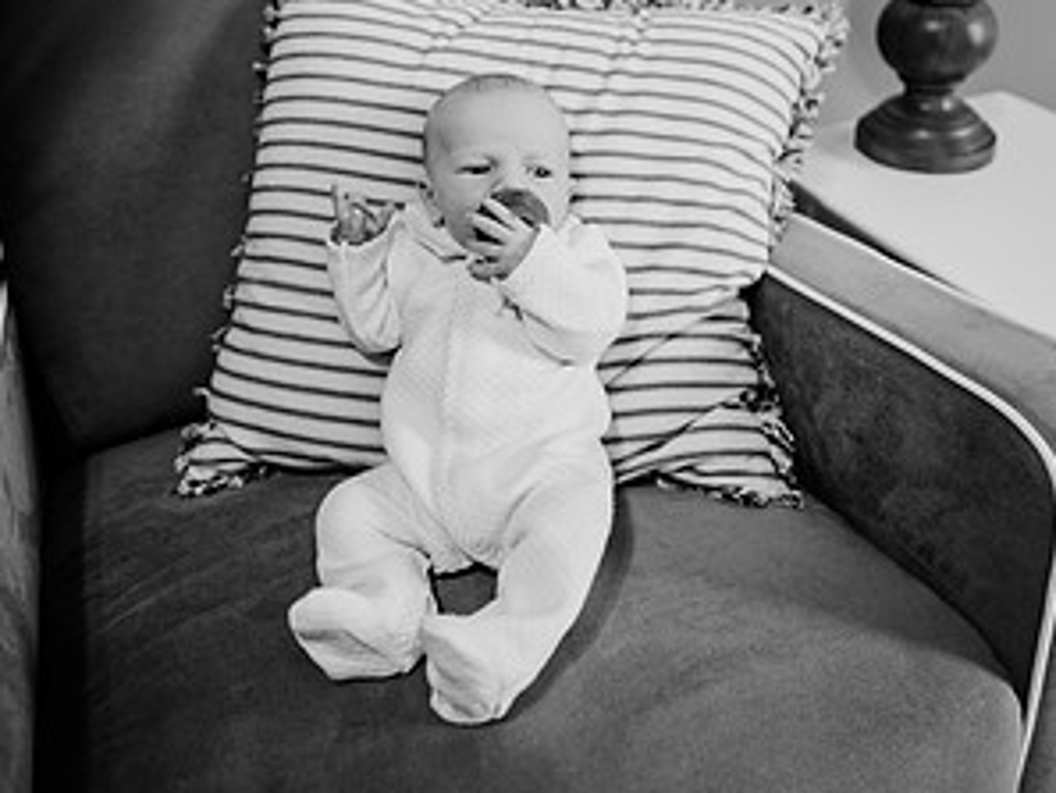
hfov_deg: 52.6
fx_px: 1068
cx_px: 530
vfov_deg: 39.4
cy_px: 178
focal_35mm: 35
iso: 800
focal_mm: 24
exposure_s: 1/160
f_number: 2.2
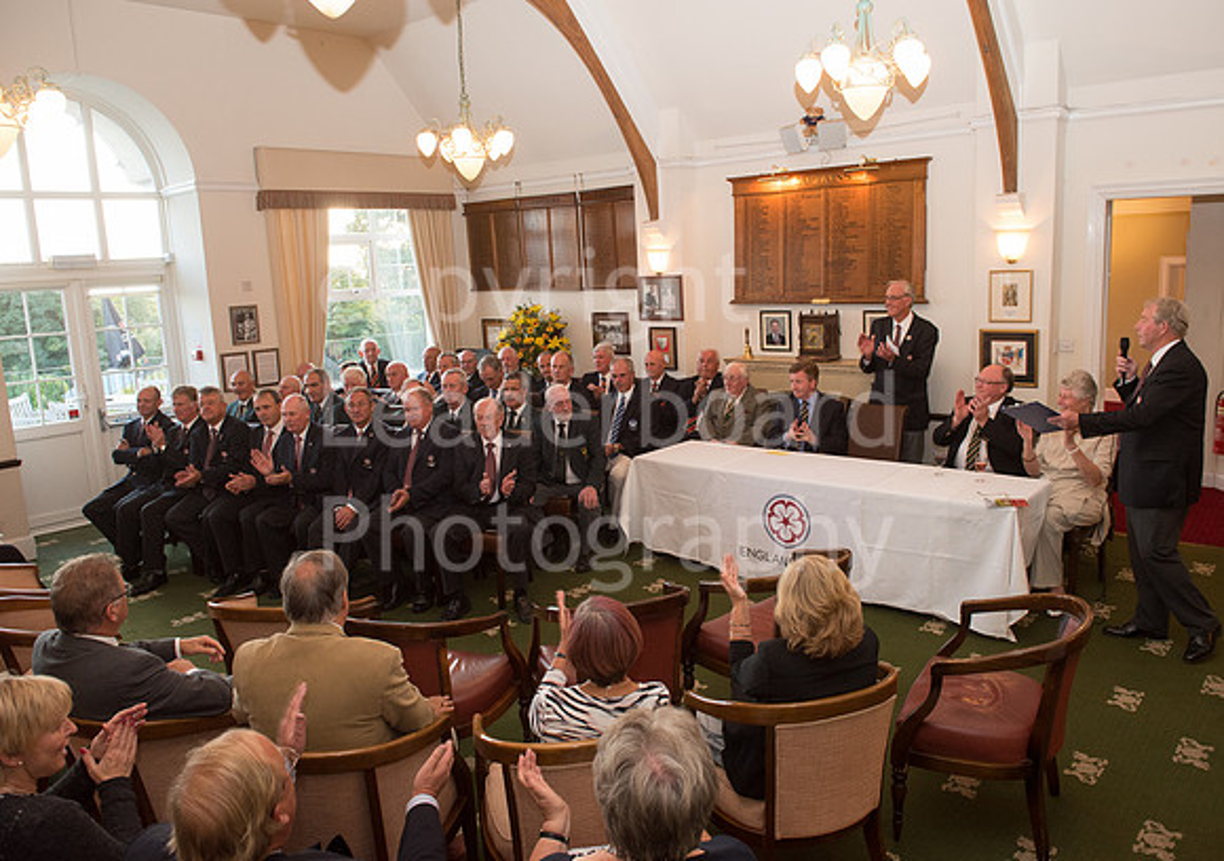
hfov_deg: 69.8
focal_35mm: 25
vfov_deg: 52.3
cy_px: 422
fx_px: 877
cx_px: 631
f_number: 5
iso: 2000
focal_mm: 24
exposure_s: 1/80
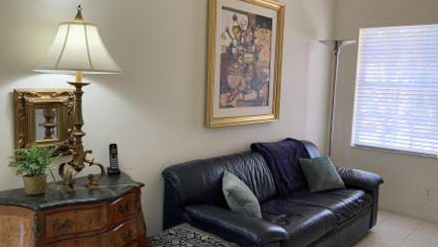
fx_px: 407
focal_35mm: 35
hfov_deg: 56.6
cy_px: 131
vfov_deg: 33.8
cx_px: 222
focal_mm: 3
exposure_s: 1/60
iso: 50
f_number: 1.8
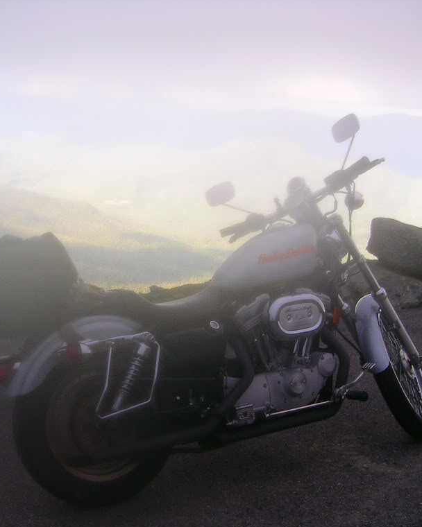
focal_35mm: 50
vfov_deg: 37.3
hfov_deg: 29.8
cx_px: 111
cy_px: 264
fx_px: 781
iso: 50
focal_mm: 5.8
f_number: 2.8
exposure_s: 1/134
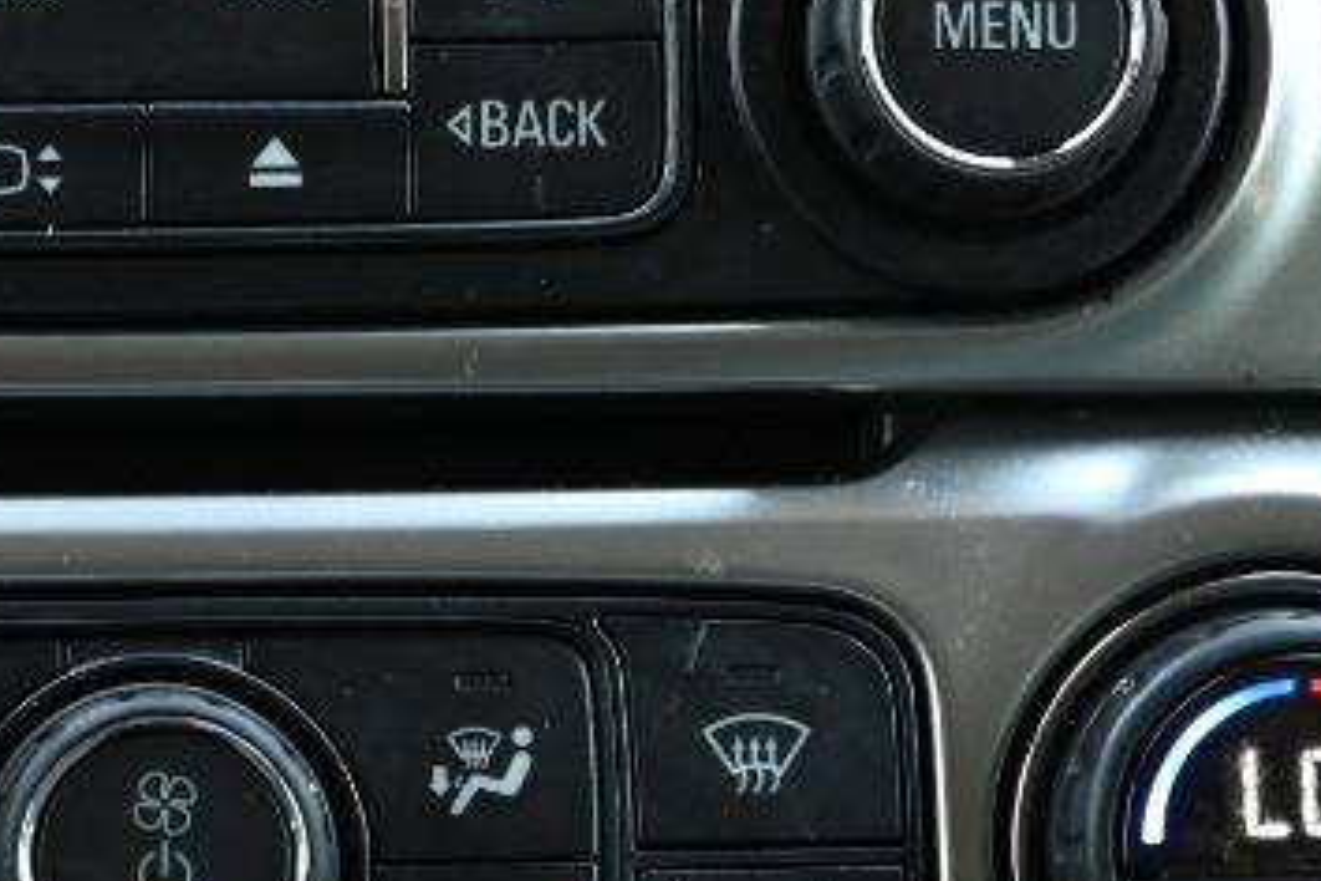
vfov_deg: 5.4
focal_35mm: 252
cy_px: 146
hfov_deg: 8.2
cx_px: 228
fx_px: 9246
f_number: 4
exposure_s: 1/125
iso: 800
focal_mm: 55
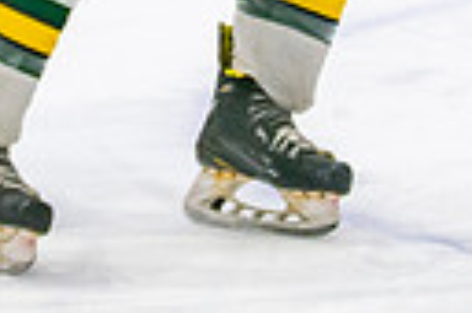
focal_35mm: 528
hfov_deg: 3.9
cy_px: -208
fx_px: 6914
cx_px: 43
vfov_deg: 2.6
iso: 640
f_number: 2.8
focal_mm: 70
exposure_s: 1/640
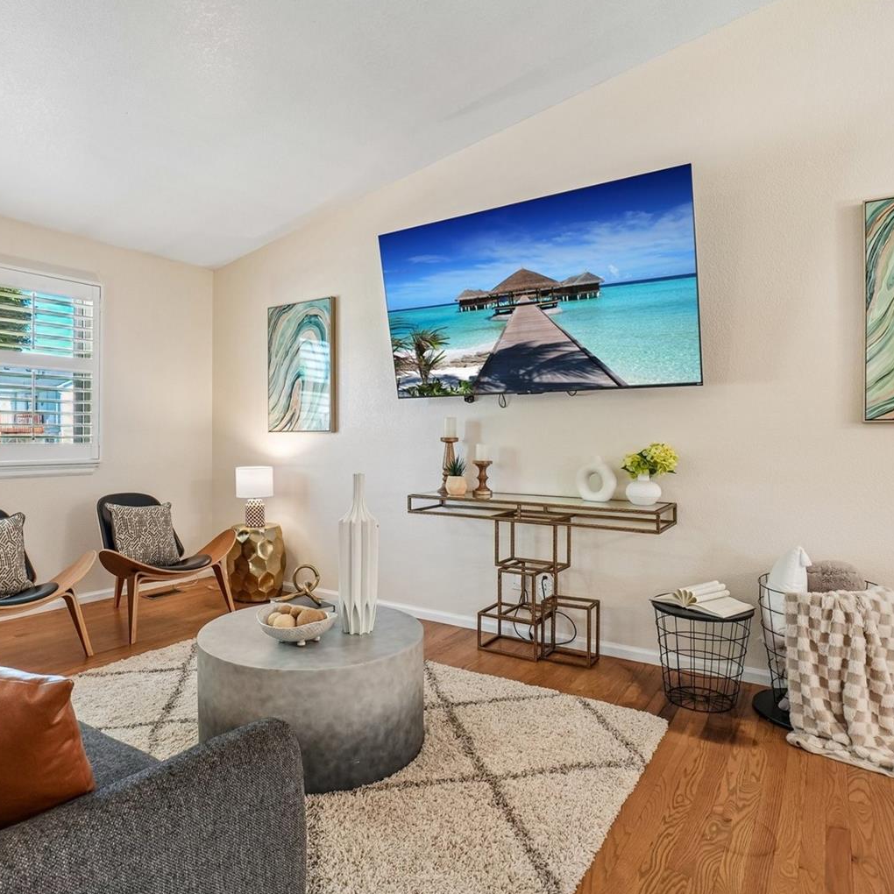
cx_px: 394
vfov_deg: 74.8
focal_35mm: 20
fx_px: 584
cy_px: 446
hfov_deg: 74.5
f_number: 8
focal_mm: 10
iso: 400
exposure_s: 1/13
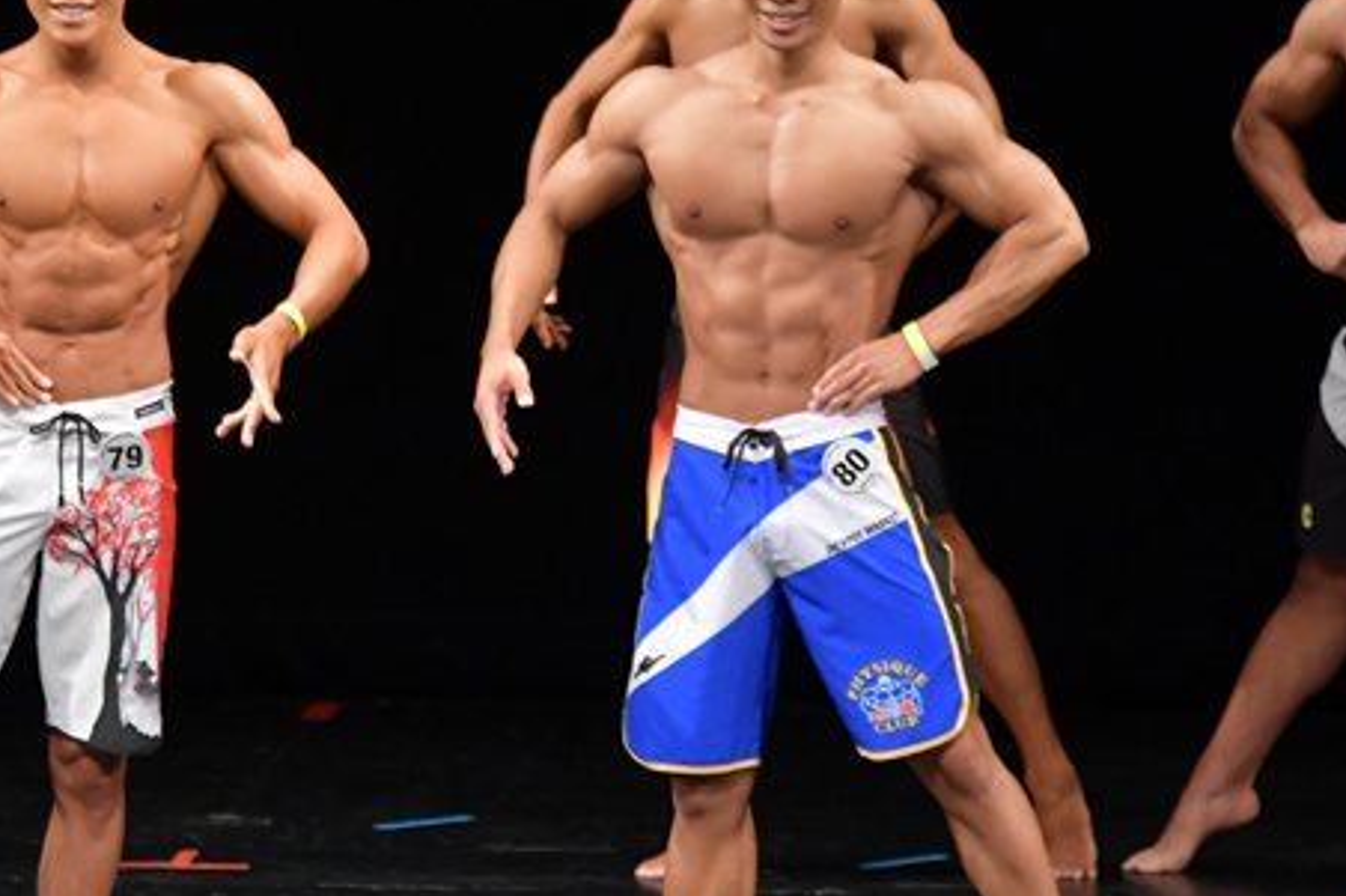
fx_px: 17304
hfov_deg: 4.5
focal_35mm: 463
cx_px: 383
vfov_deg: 3.0
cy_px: 509
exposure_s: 1/400
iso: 3200
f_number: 5.6
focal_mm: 180
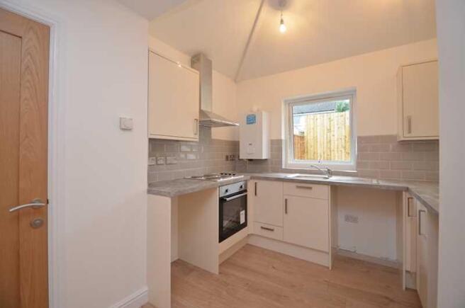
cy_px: 154
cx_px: 232
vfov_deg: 77.1
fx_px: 193
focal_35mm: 15
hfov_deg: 100.5
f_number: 4
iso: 200
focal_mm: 10
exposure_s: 1/60
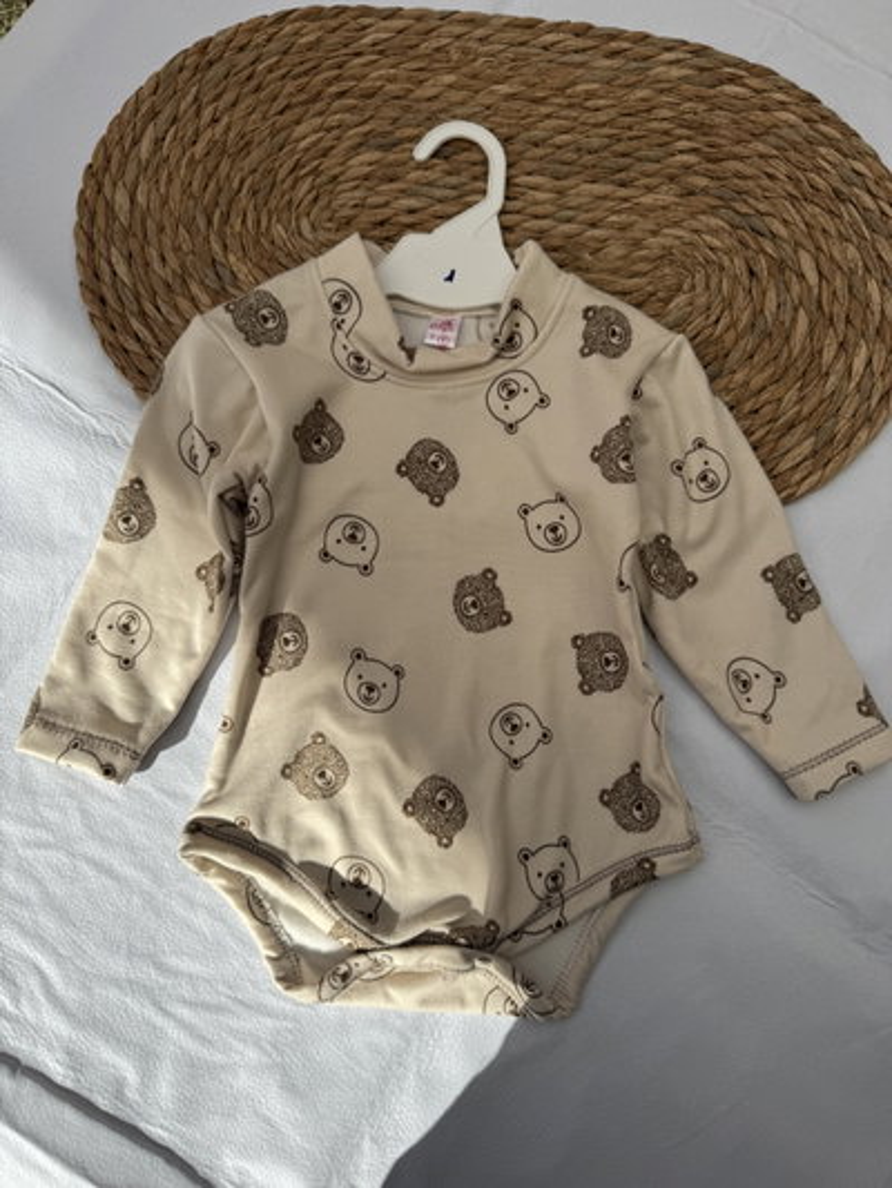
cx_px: 446
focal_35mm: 24
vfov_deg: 71.6
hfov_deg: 56.8
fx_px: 824
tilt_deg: -81.8
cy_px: 594
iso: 80
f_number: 1.78
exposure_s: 1/6410
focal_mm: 6.76
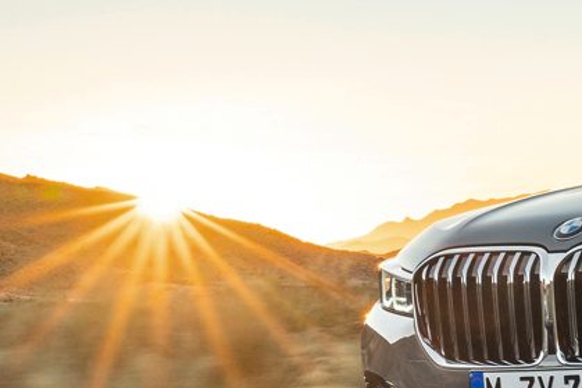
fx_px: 2489
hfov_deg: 12.7
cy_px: 228
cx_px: 864
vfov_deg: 8.9
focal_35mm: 154
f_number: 14
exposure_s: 1/25
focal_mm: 43
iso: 200
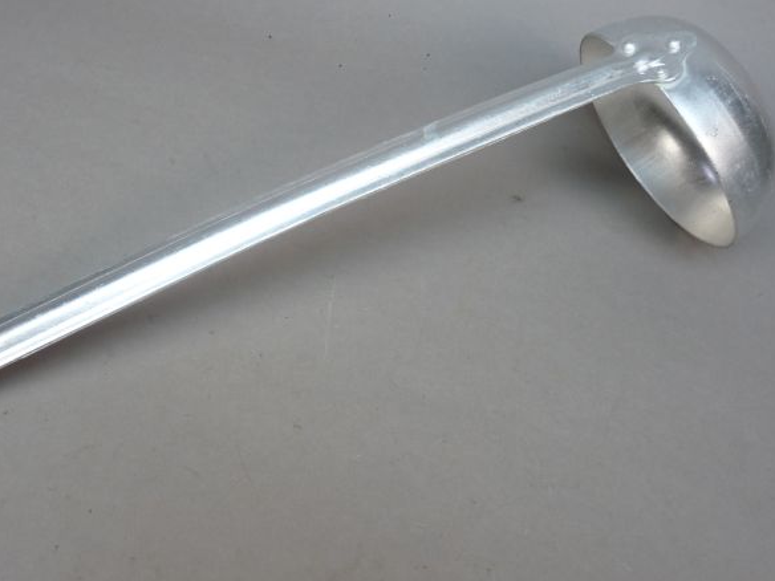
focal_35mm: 37
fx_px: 828
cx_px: 293
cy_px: 312
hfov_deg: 49.7
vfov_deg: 38.6
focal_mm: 4.8
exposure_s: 1/30
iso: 100
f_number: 2.8
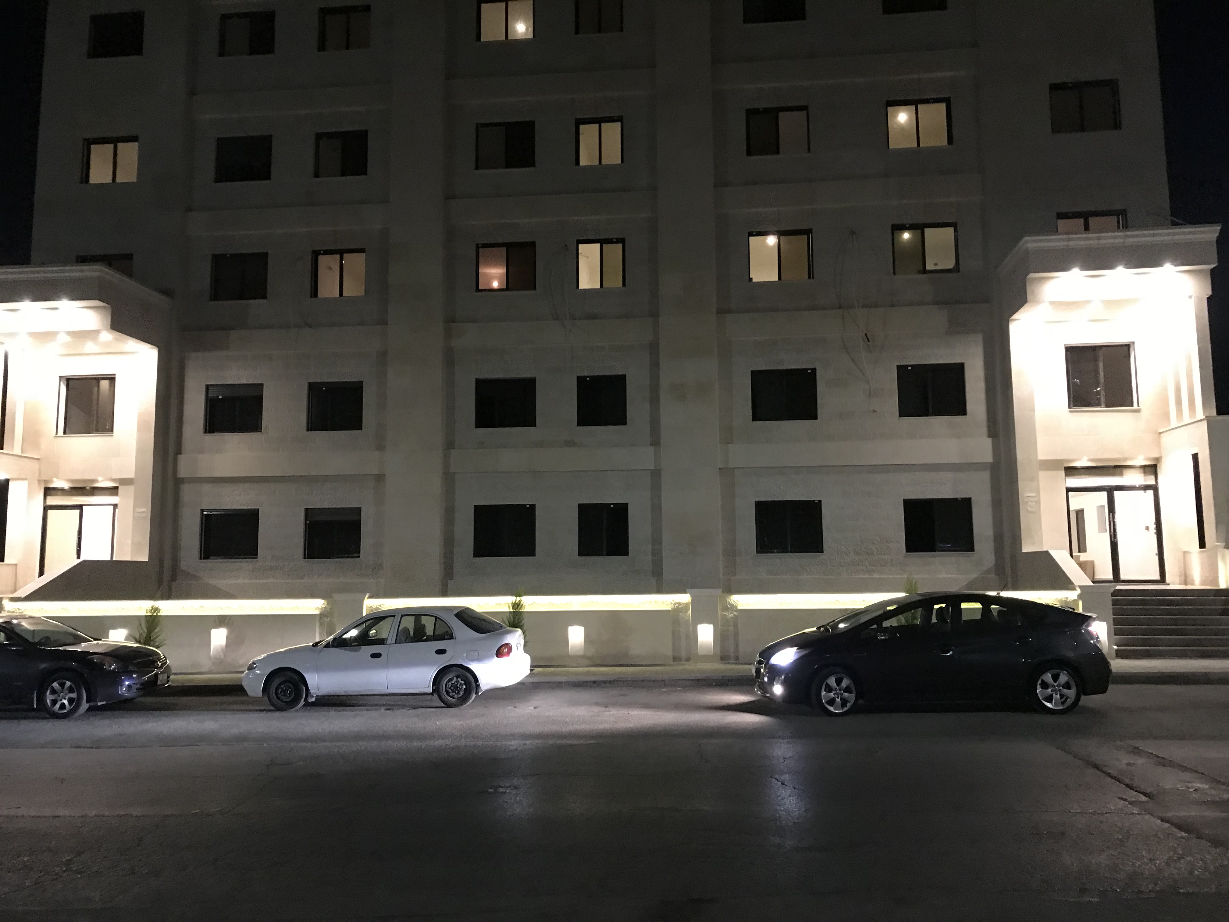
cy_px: 461
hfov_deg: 63.4
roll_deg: +0.1
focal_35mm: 28
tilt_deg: +7.8
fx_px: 994
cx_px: 614
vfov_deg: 49.7
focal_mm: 3.99
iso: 100
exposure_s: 1/7
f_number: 1.8
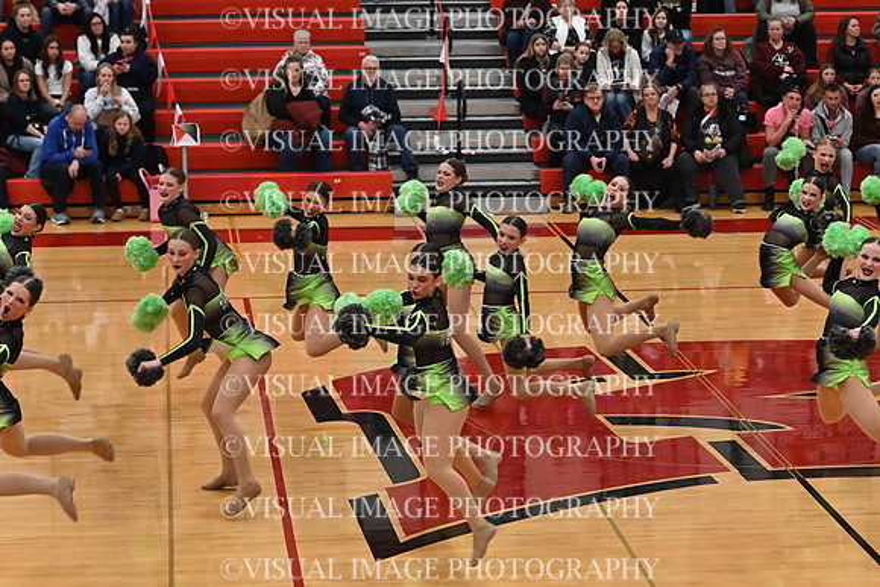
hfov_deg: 19.5
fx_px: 2567
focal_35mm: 105
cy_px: 294
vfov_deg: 13.0
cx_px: 440
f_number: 4
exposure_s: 1/400
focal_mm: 70
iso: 6400
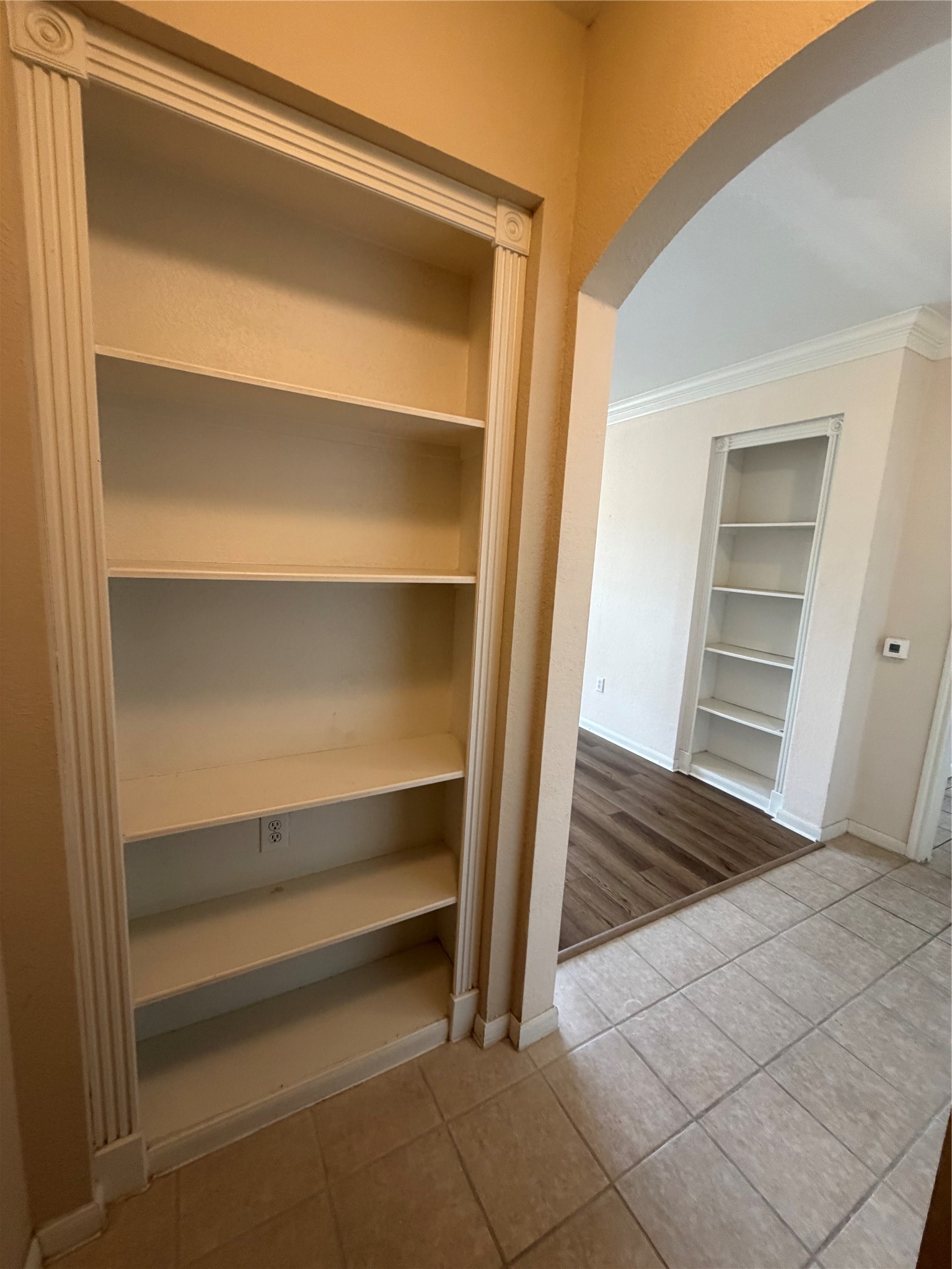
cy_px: 634
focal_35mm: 14
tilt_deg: -9.1
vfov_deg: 102.1
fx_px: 513
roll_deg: -3.4
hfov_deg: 85.7
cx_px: 476
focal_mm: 2.22
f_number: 2.2
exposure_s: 1/60
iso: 320
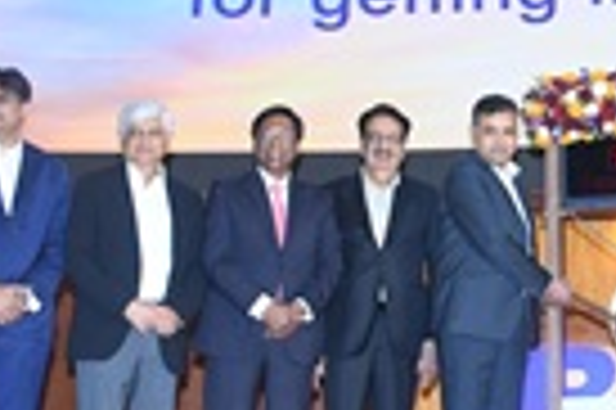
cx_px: 652
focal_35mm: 79
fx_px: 1350
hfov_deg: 24.2
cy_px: 122
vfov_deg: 17.2
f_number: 5.6
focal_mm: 18
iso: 1250
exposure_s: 1/160
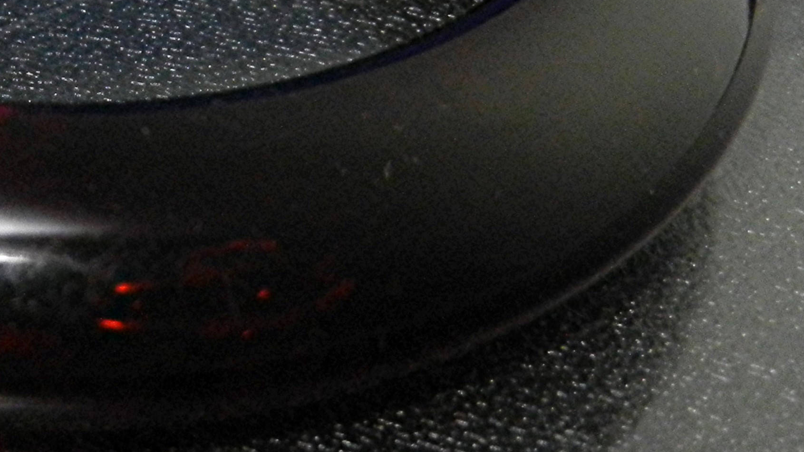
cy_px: 21
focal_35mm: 116
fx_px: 2473
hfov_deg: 18.0
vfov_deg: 10.4
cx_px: 4
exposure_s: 1/30
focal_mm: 8.1
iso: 800
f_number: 7.6
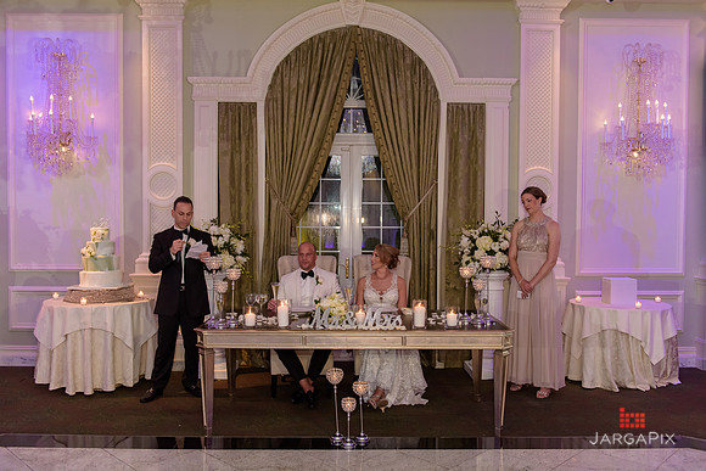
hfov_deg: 58.7
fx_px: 628
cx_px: 353
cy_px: 236
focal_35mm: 32
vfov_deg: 41.1
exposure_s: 1/125
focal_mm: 32
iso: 1600
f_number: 3.2
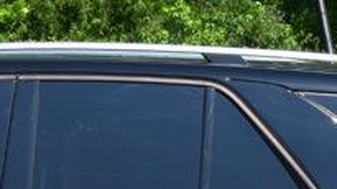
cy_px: 256
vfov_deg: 4.1
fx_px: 2661
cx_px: -23
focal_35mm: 298
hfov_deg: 7.2
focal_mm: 38
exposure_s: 1/500
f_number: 11
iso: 400
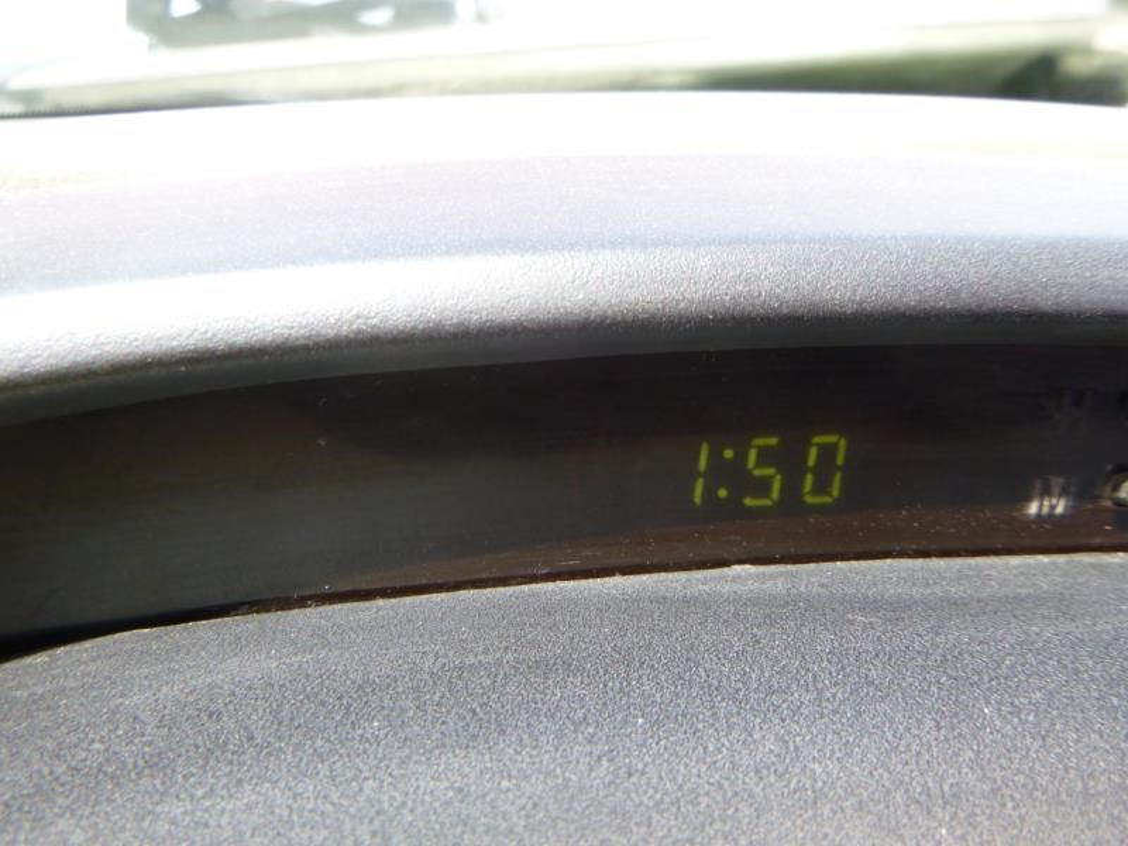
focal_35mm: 25
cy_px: 423
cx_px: 564
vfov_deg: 54.9
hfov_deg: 69.4
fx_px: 815
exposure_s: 1/60
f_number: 3.9
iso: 160
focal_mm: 4.5
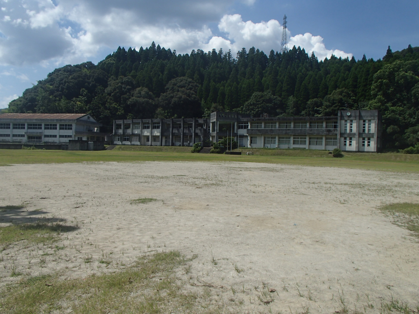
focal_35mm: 28
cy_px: 157
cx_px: 210
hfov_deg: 63.4
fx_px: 339
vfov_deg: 49.7
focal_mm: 5
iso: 100
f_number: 11
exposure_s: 1/200
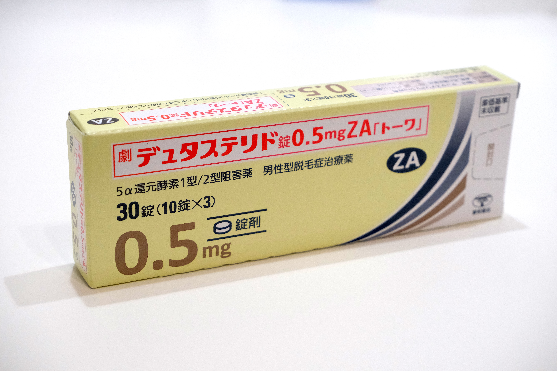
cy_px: 186
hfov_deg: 30.1
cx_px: 278
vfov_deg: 20.3
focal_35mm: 67
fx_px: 1037
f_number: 5.6
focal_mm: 44.5
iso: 2500
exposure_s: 1/125
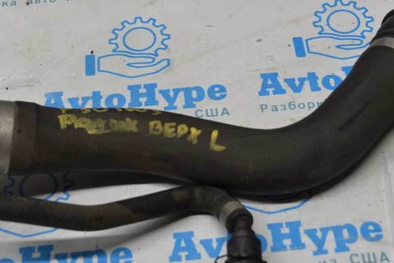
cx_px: 207
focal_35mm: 85
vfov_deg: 16.1
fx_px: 931
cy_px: 90
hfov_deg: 23.9
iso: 400
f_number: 5
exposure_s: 1/100
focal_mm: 32
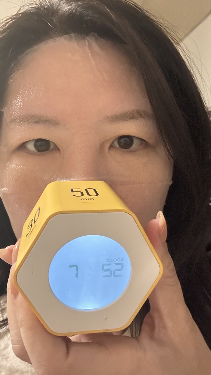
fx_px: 328
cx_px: 95
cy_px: 188
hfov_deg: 35.6
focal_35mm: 33
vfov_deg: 59.5
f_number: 1.9
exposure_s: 1/30
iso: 500
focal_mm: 2.69
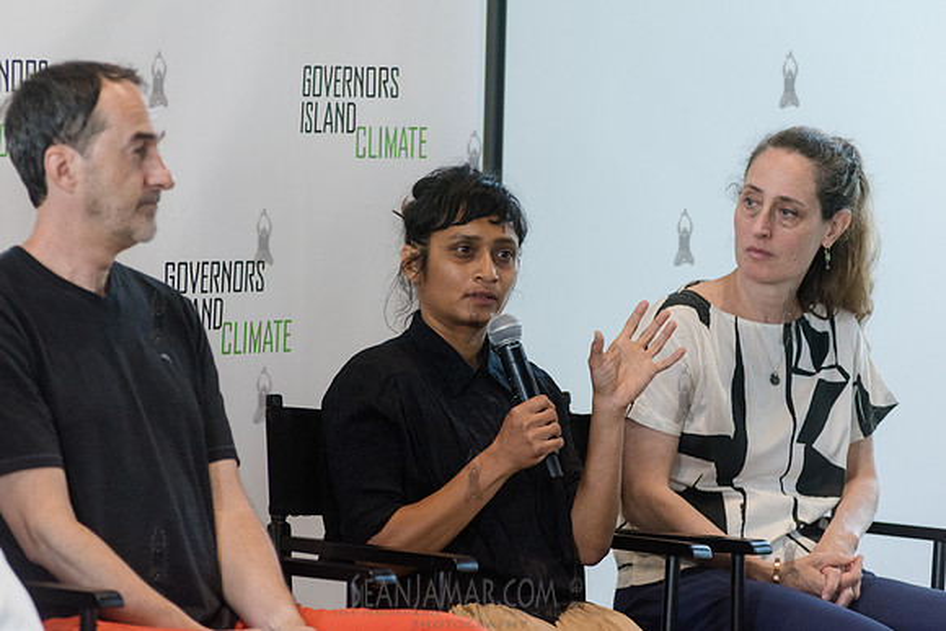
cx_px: 473
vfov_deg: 6.9
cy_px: 316
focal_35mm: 200
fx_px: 5257
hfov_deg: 10.3
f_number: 4
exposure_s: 1/320
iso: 4000
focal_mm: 200
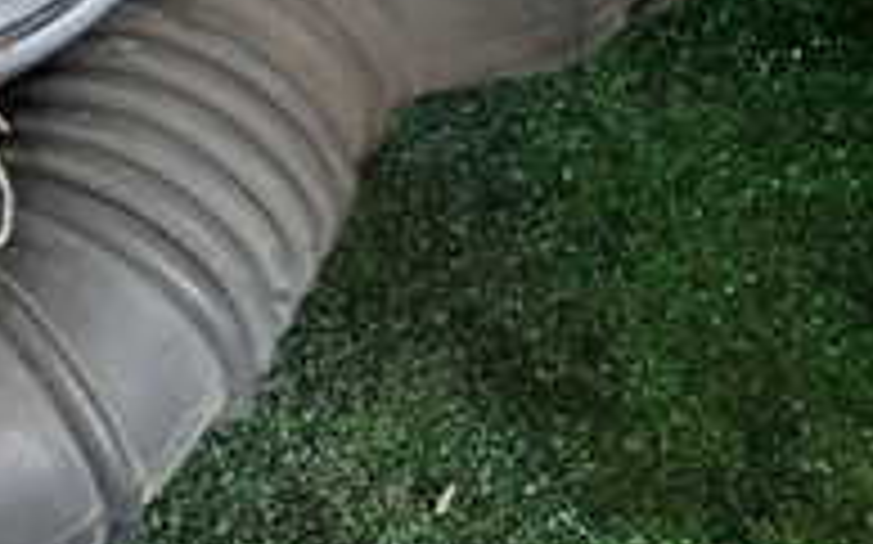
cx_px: -360
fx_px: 1950
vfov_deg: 15.0
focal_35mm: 82
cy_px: -211
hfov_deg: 21.8
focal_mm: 4.5
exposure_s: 1/60
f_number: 2
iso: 200
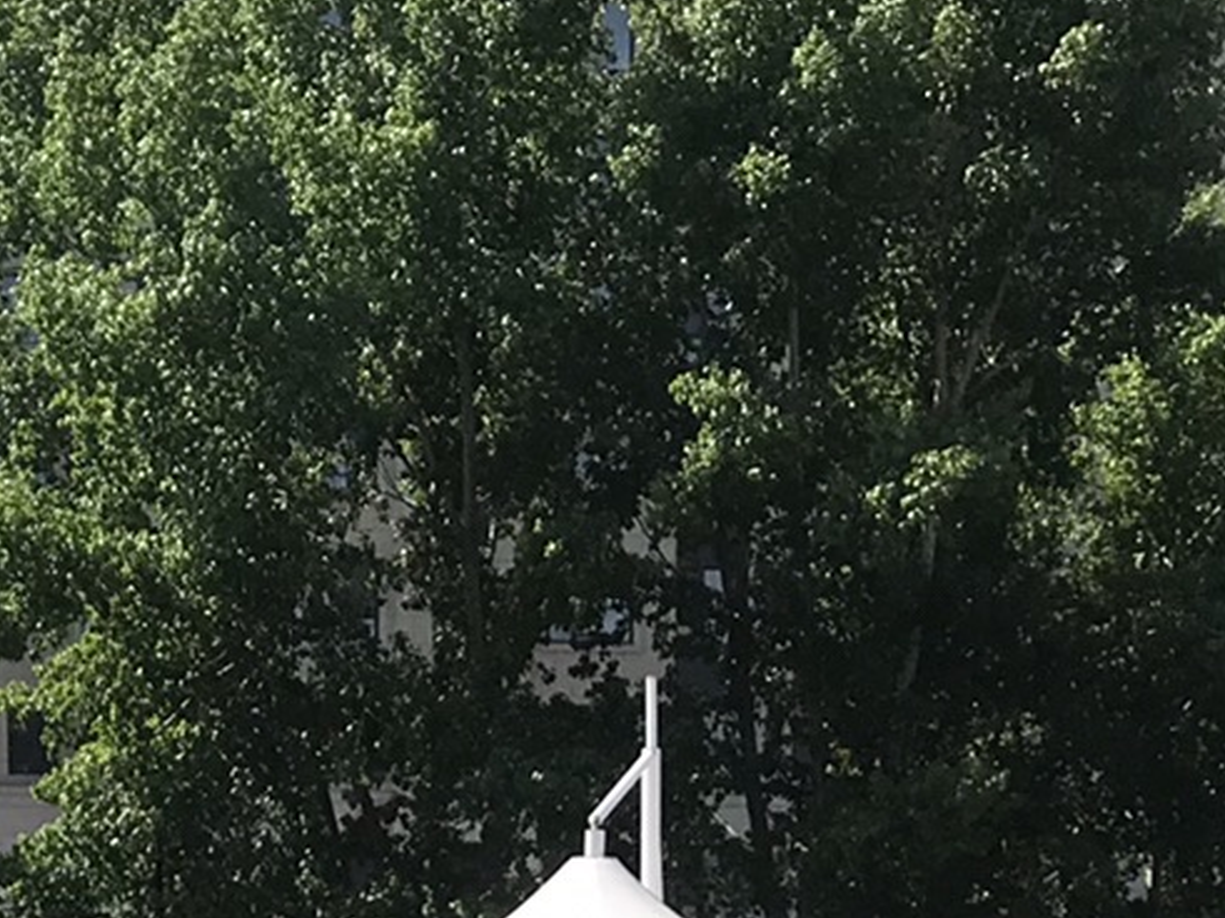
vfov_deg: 11.7
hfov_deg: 17.1
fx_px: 4033
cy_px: 1836
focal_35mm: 114
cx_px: 252
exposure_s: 1/1709
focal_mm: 3.99
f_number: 1.8
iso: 20
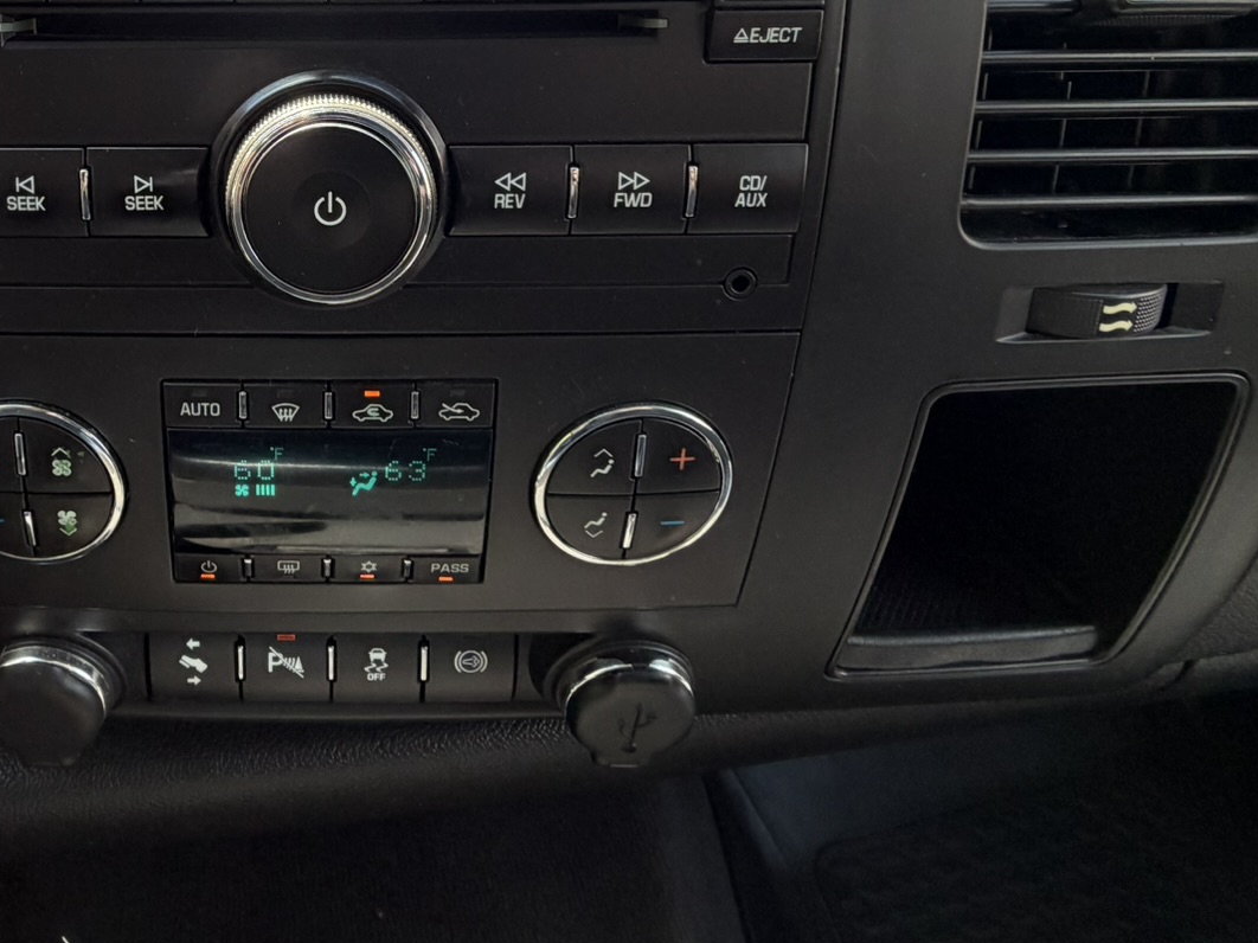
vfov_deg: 47.3
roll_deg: +0.2
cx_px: 294
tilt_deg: -22.8
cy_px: 133
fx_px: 981
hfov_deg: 61.2
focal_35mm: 27
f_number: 2.2
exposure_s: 1/121
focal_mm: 2.22
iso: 100
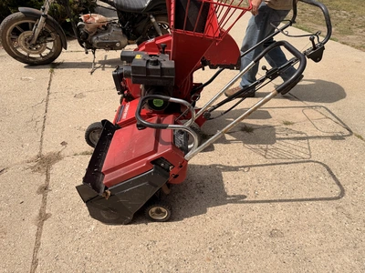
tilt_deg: -31.5
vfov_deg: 56.8
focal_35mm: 24
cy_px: 136
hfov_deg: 71.6
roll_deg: -1.1
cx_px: 182
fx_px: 253
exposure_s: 1/4975
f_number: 1.78
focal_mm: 6.76
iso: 80
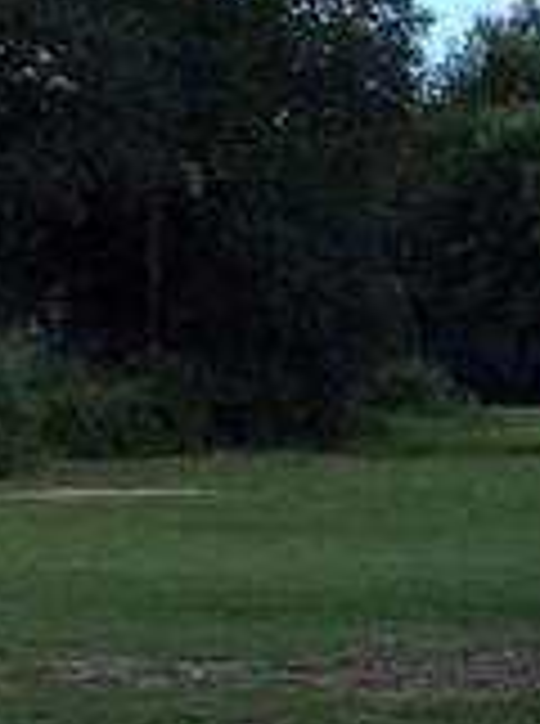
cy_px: 980
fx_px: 4260
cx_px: 608
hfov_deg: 7.2
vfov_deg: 9.5
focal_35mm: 204
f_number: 2.4
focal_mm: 3.3
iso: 32
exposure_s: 1/689
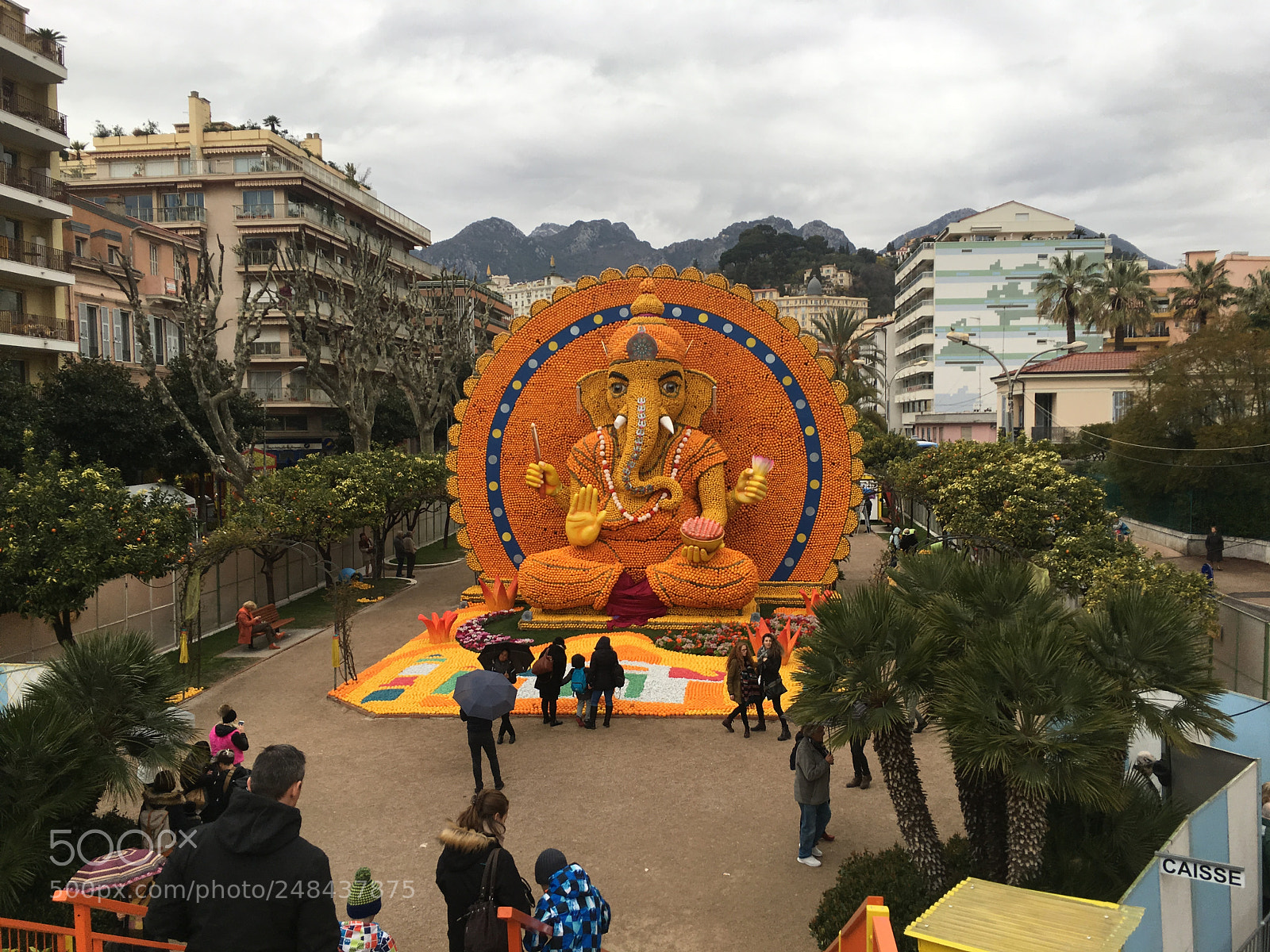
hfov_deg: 61.7
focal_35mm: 29
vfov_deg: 48.2
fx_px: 1064
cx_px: 635
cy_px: 476
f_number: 2.2
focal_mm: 4.15
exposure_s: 1/478
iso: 25
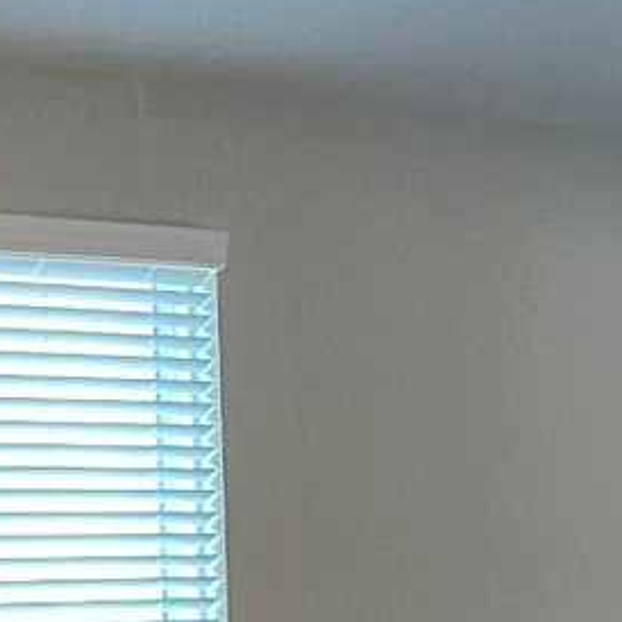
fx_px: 3497
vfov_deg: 9.9
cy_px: 844
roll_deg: +0.7
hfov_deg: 9.8
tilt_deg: -5.8
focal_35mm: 172
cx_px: 956
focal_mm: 5.1
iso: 80
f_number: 1.6
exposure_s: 1/60
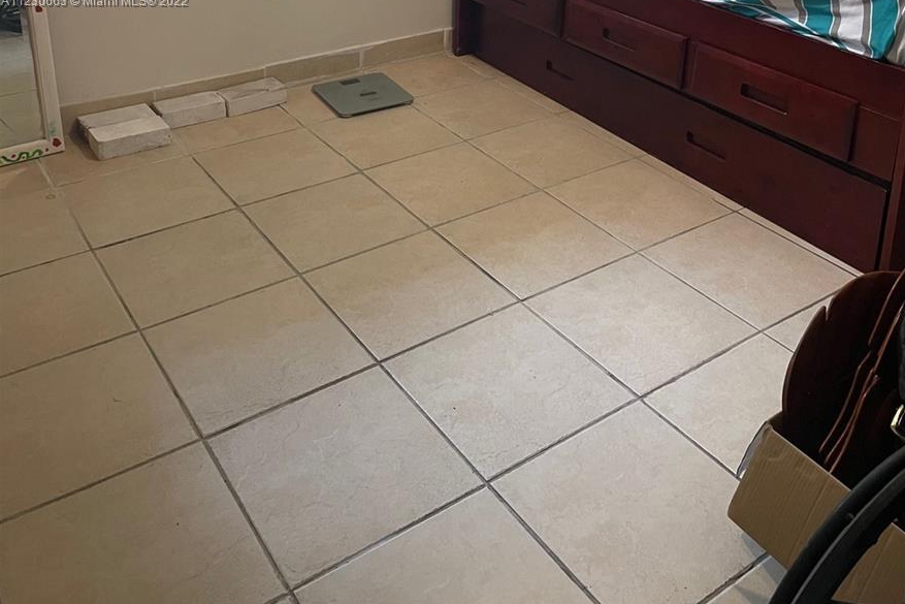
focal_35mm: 37
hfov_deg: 51.9
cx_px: 463
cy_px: 2
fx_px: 930
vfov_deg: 33.0
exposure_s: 1/60
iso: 100
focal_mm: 4.2
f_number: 1.6
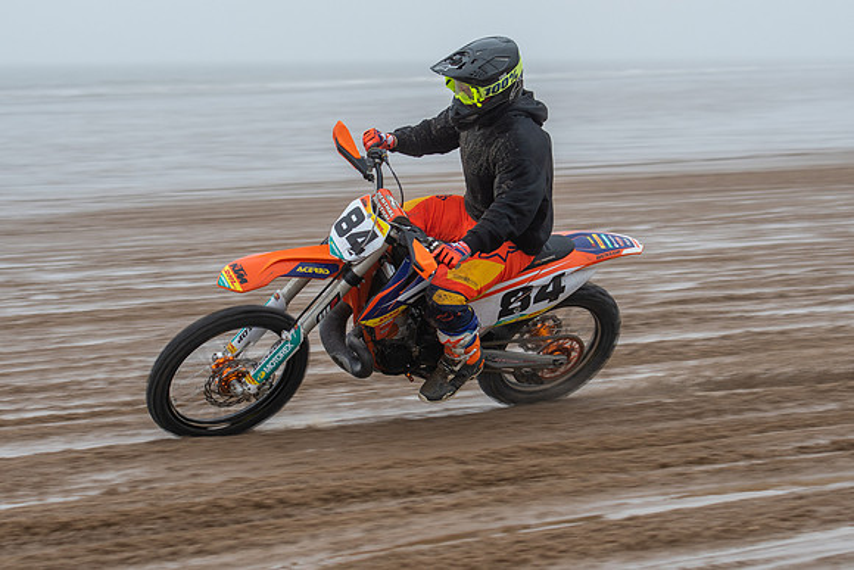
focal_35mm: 108
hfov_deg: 19.0
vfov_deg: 12.7
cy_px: 285
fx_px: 2555
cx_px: 427
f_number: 4
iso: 200
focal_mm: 70
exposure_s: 1/400
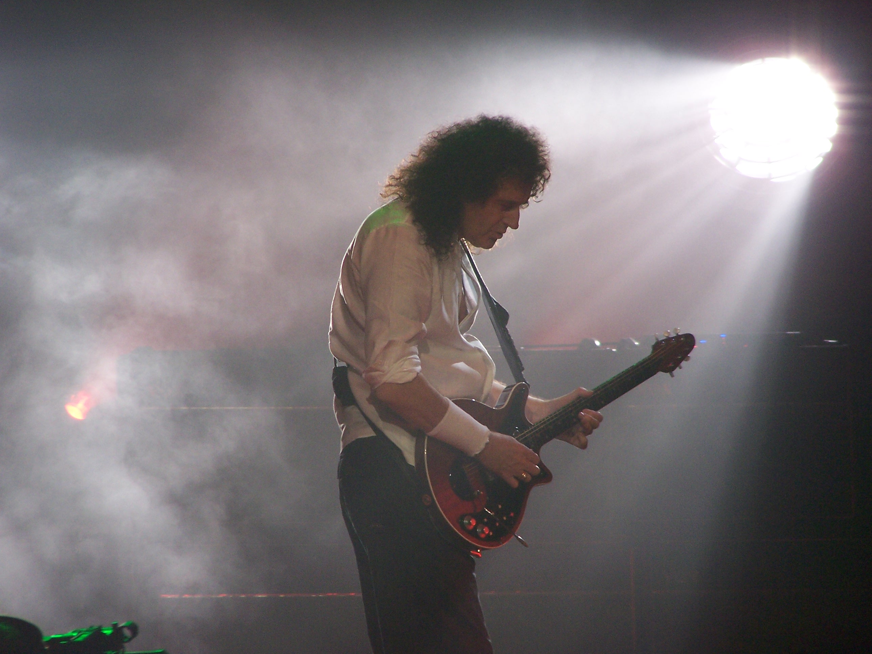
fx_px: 9572
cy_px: 327
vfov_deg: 3.9
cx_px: 436
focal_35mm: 380
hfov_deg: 5.2
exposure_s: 1/250
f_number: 3.7
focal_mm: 63
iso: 140
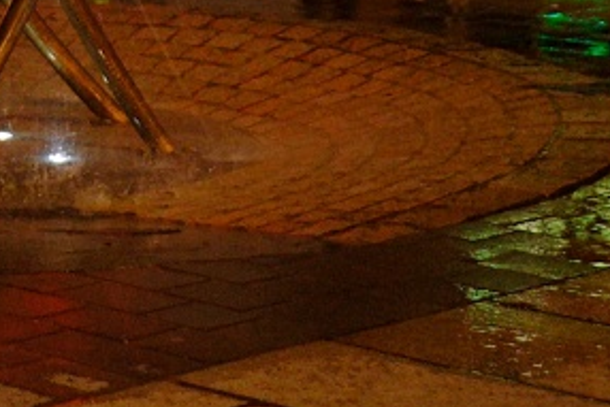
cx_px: 66
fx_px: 3526
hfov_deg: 9.8
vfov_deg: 6.4
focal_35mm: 208
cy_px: -494
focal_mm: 30
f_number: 1.7
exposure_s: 1/40
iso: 400
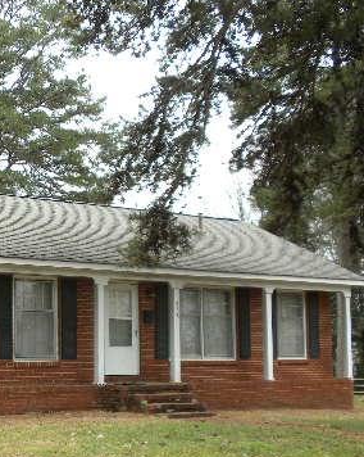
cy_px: 298
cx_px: 36
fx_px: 877
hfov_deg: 22.9
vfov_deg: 29.0
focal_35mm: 65
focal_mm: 6.6
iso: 90
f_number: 3.5
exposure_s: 1/98.2
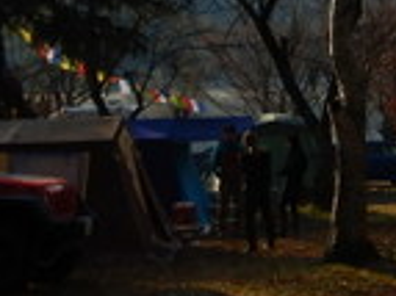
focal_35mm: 134
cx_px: 449
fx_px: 1532
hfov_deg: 14.4
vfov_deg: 10.9
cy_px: -54
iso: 125
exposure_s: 1/1250
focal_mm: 5.1
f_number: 2.8
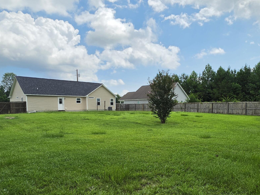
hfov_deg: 68.7
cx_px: 155
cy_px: 113
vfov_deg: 54.6
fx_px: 188
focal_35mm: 25
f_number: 1.9
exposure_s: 1/2835
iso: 32
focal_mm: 2.2
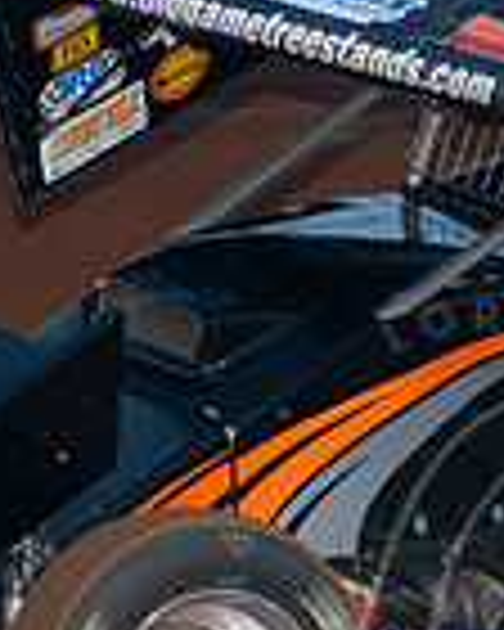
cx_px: 486
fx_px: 10330
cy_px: 153
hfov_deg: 2.8
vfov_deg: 3.5
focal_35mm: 554
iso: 250
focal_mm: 95
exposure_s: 1/320
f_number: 3.2
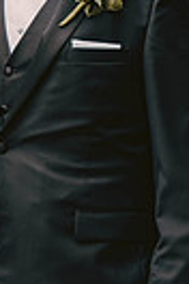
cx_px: -30
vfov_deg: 4.5
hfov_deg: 3.0
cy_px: 19
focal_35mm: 459
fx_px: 3614
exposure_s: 1/500
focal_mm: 135
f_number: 3.2
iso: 800
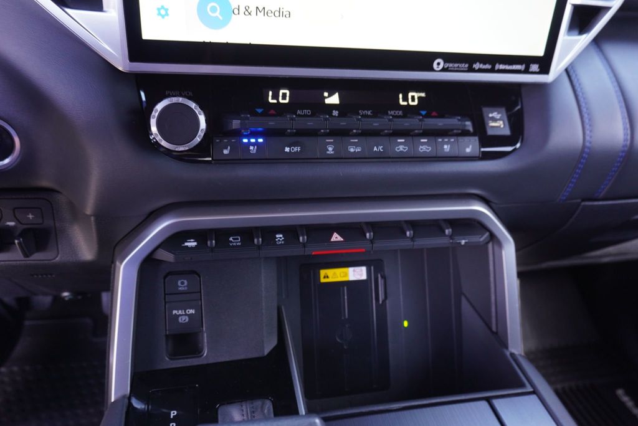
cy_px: 213
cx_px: 319
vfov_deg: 48.0
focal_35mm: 27
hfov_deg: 67.4
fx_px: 479
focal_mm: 18
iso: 640
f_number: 4
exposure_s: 1/60
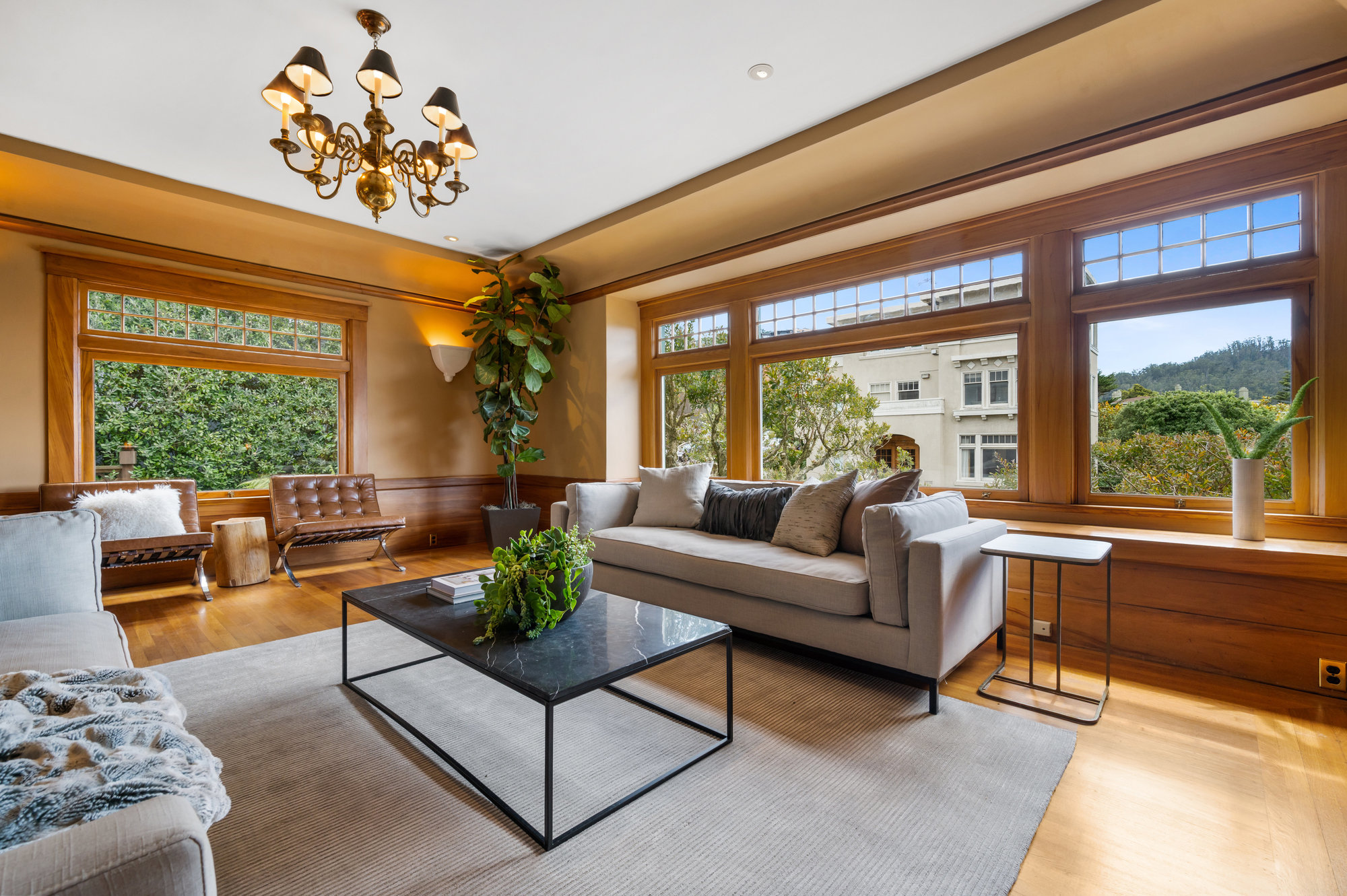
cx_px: 674
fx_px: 580
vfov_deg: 75.4
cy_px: 448
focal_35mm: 16
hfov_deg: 98.6
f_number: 9
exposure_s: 1/10
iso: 400
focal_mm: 15.5
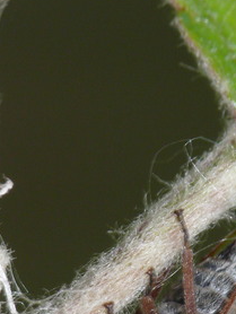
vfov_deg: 2.1
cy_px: 245
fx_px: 8768
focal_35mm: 966
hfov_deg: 1.5
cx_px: 216
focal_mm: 88.8
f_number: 11
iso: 200
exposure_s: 1/200
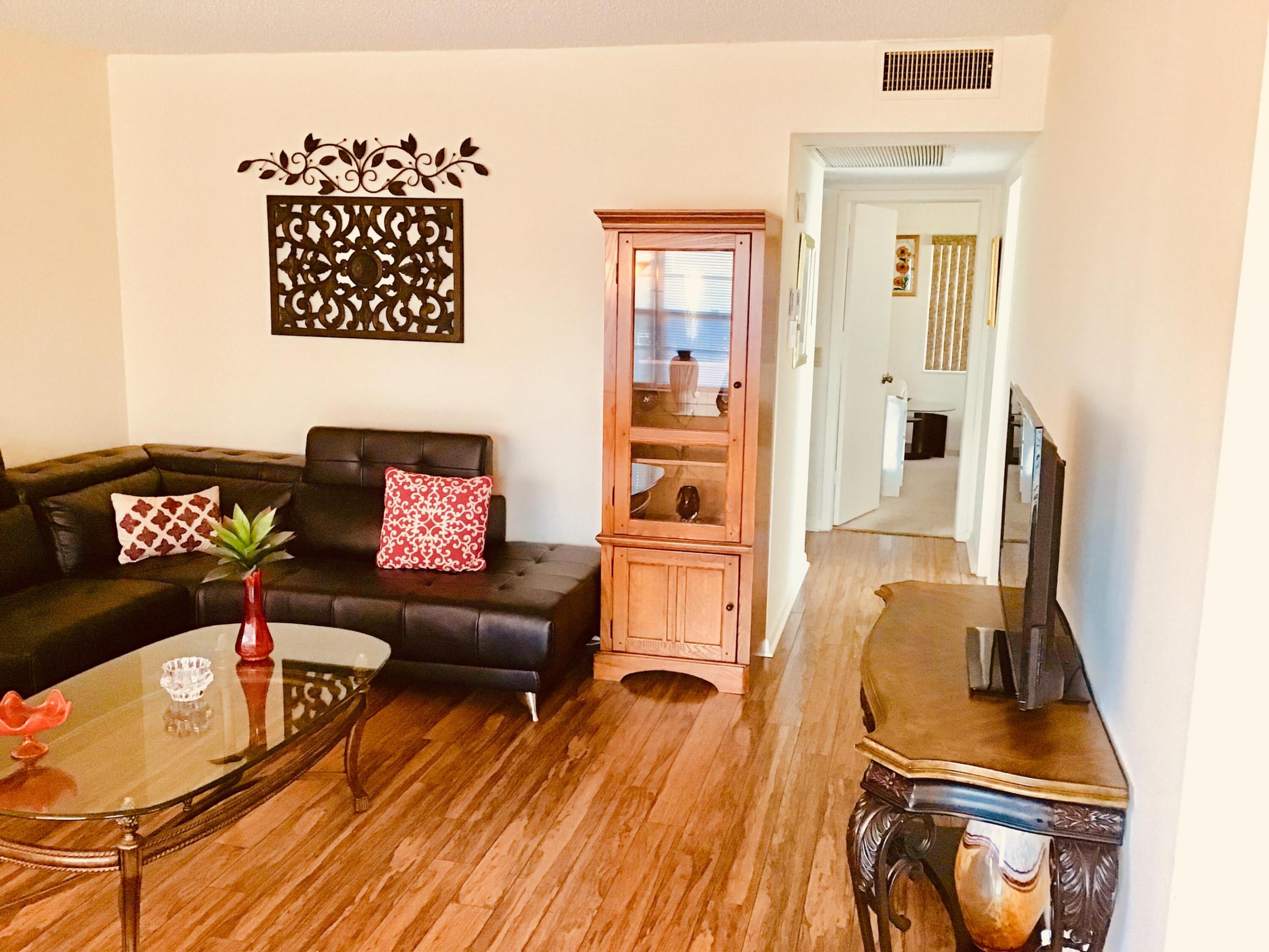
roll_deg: -0.8
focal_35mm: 31
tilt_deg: -10.1
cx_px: 634
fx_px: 1136
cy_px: 476
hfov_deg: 58.4
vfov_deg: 45.4
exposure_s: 1/24
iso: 200
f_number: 2.4
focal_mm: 3.3
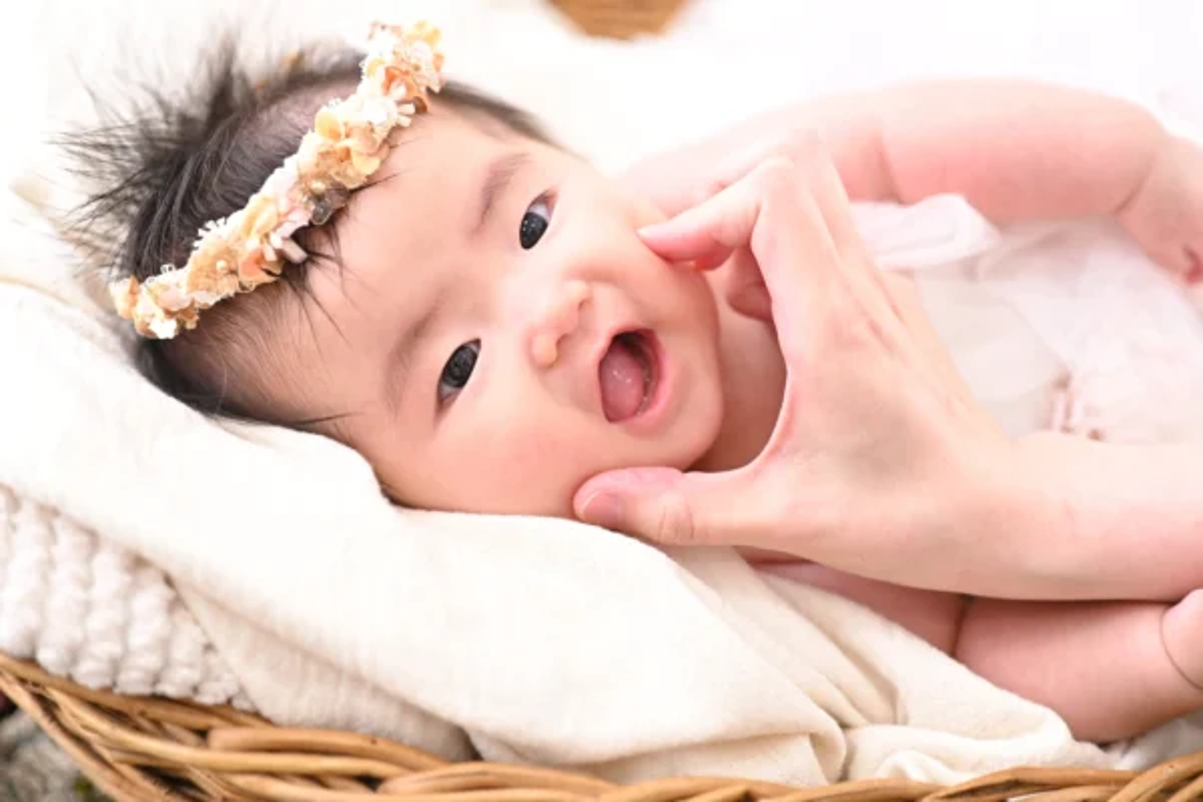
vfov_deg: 27.0
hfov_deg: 39.6
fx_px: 1671
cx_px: 602
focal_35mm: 50
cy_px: 401
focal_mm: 50
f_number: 2
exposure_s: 1/160
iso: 200
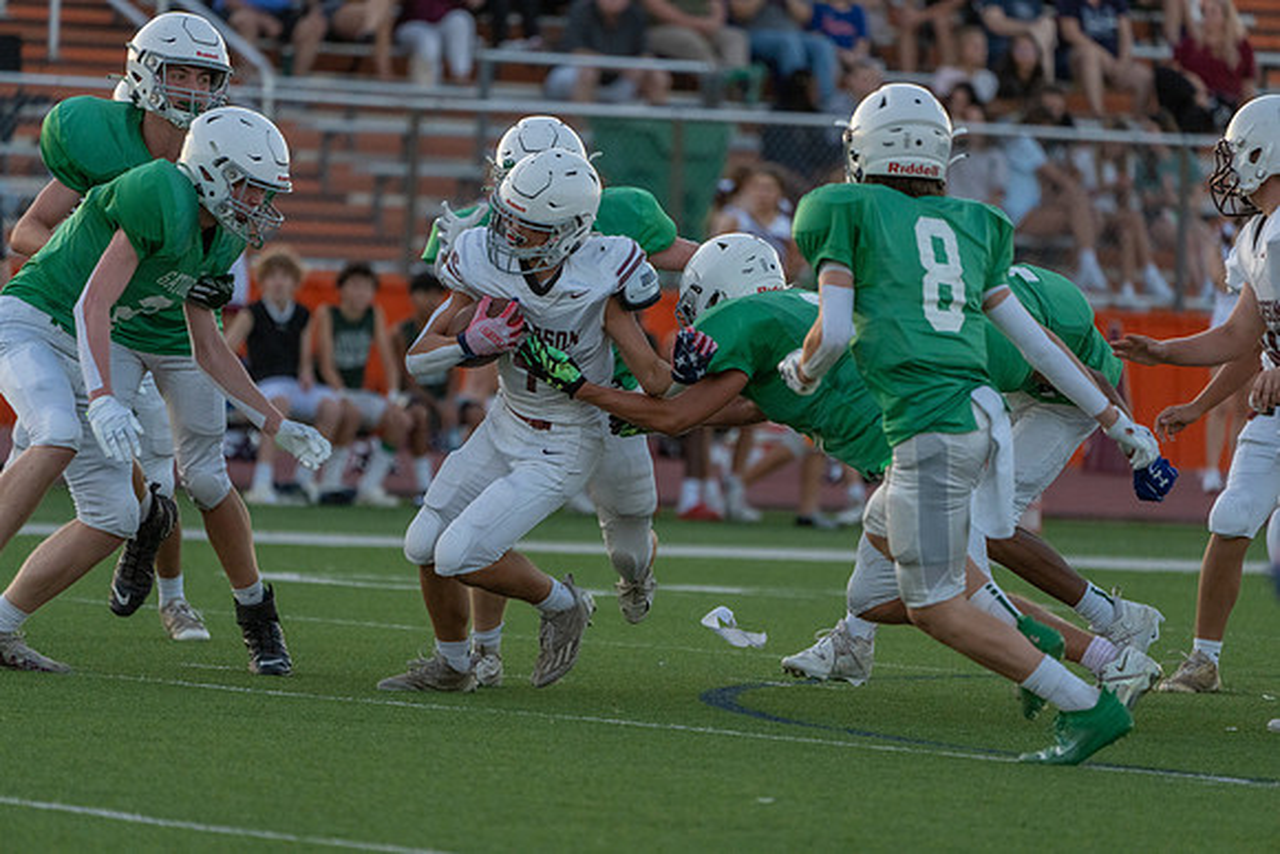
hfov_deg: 5.2
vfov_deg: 3.4
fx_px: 14225
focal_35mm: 400
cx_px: 640
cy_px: 427
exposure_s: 1/1250
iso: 2500
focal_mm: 400
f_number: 5.6
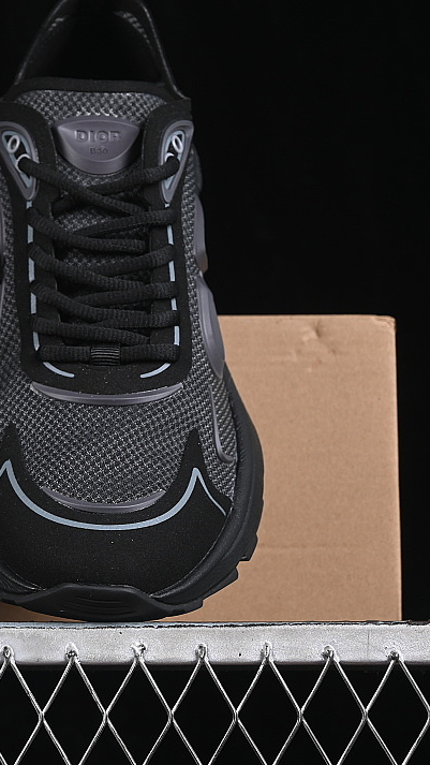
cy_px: 380
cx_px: -61
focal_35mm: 119
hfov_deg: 10.1
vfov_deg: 18.0
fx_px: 2412
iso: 160
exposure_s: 1/60
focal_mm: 50
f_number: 6.3
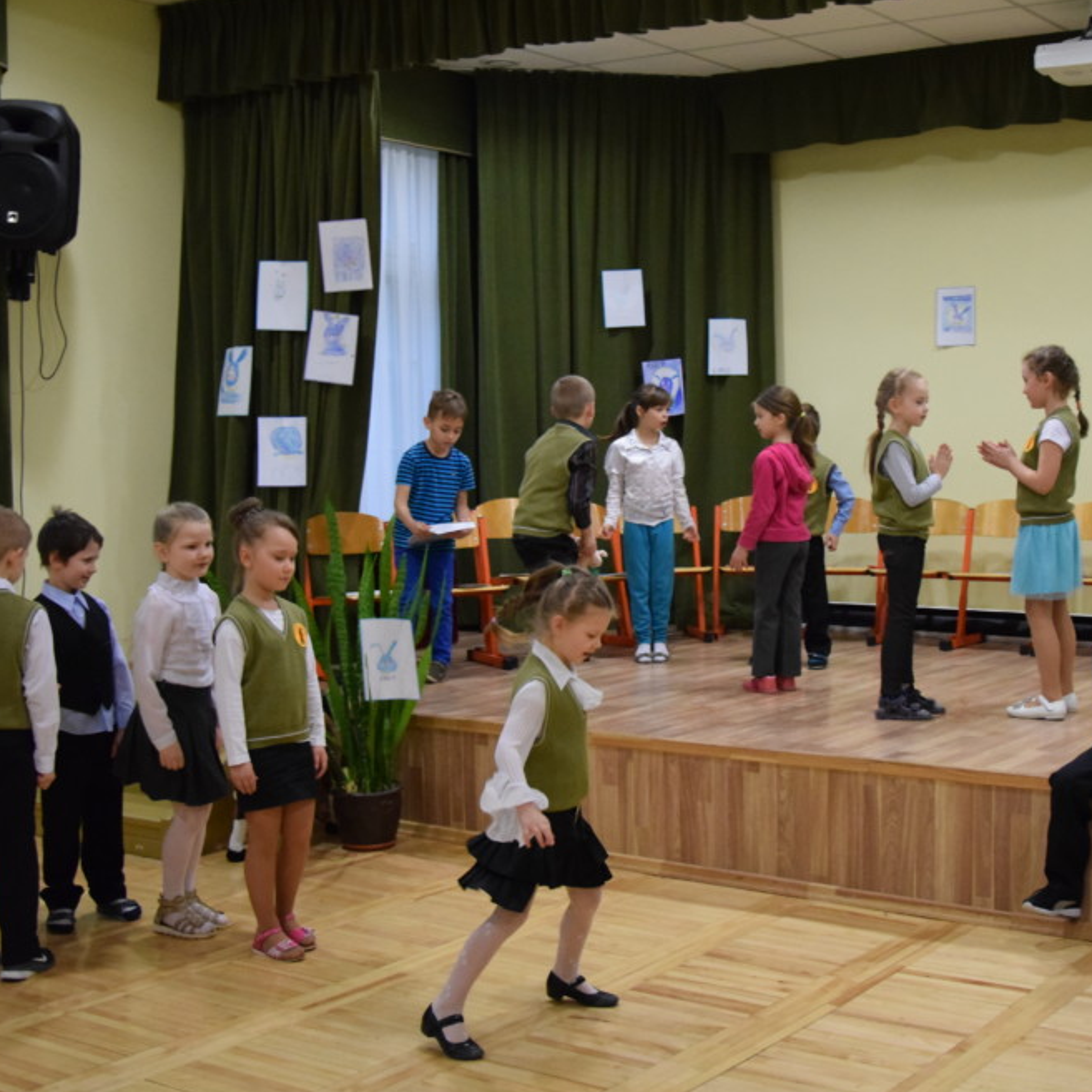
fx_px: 1772
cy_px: 559
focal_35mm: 50
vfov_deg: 34.2
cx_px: 756
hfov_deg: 33.8
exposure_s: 1/160
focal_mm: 25
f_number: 4
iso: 3200
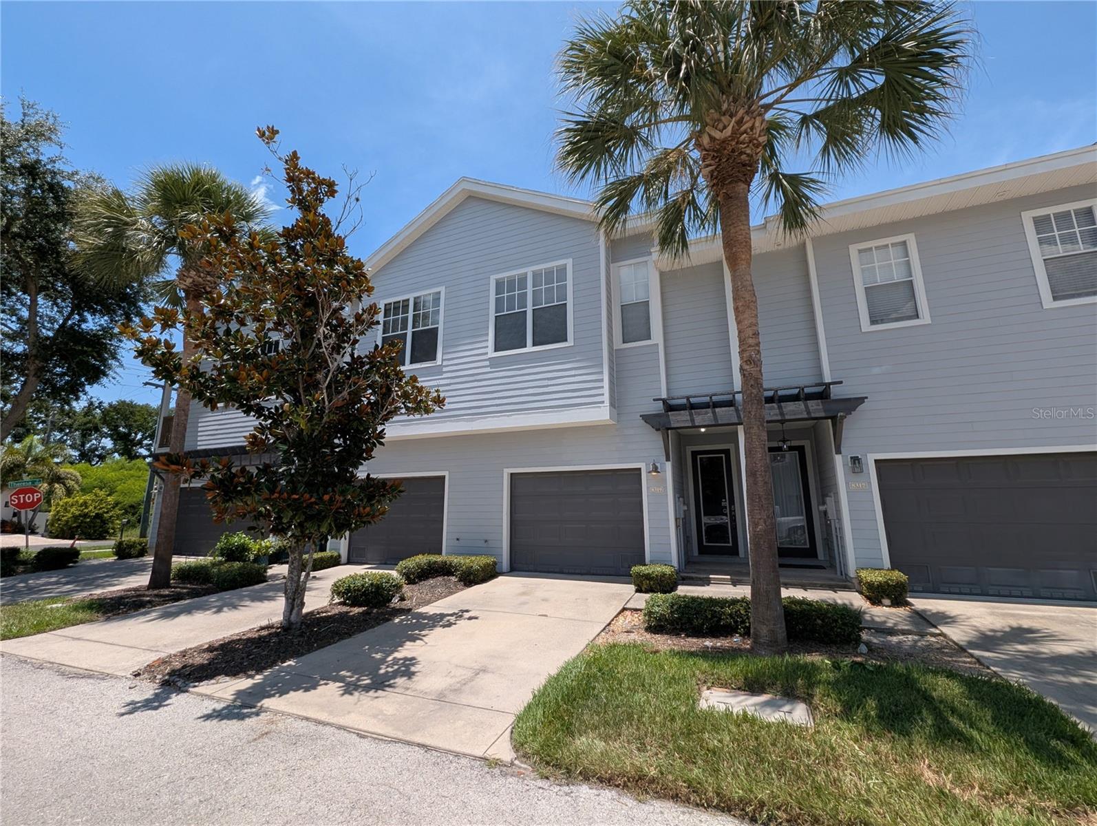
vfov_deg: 90.1
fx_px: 413
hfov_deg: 106.1
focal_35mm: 13
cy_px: 413
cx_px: 548
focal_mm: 1.95
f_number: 2.2
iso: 45
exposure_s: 1/1616
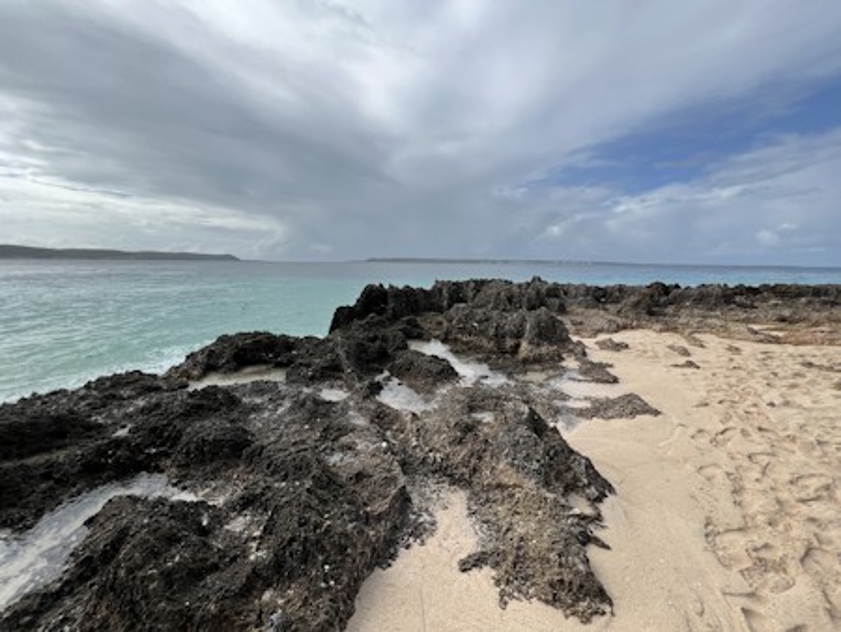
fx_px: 316
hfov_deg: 106.2
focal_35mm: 13
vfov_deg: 90.0
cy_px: 316
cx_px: 420
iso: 32
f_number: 1.8
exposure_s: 1/1325
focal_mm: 1.57
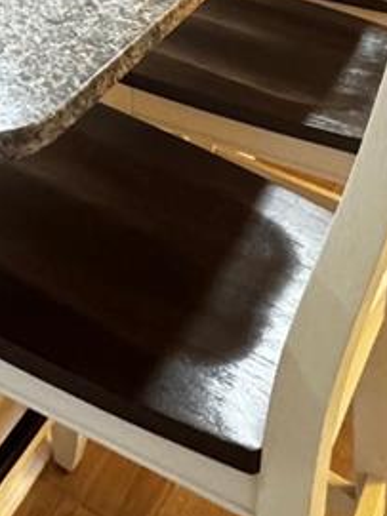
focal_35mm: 62
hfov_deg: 21.7
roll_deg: +1.3
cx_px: -92
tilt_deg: -7.9
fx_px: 925
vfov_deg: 23.9
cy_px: -278
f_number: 2.2
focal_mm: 2.22
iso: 1250
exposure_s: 1/40
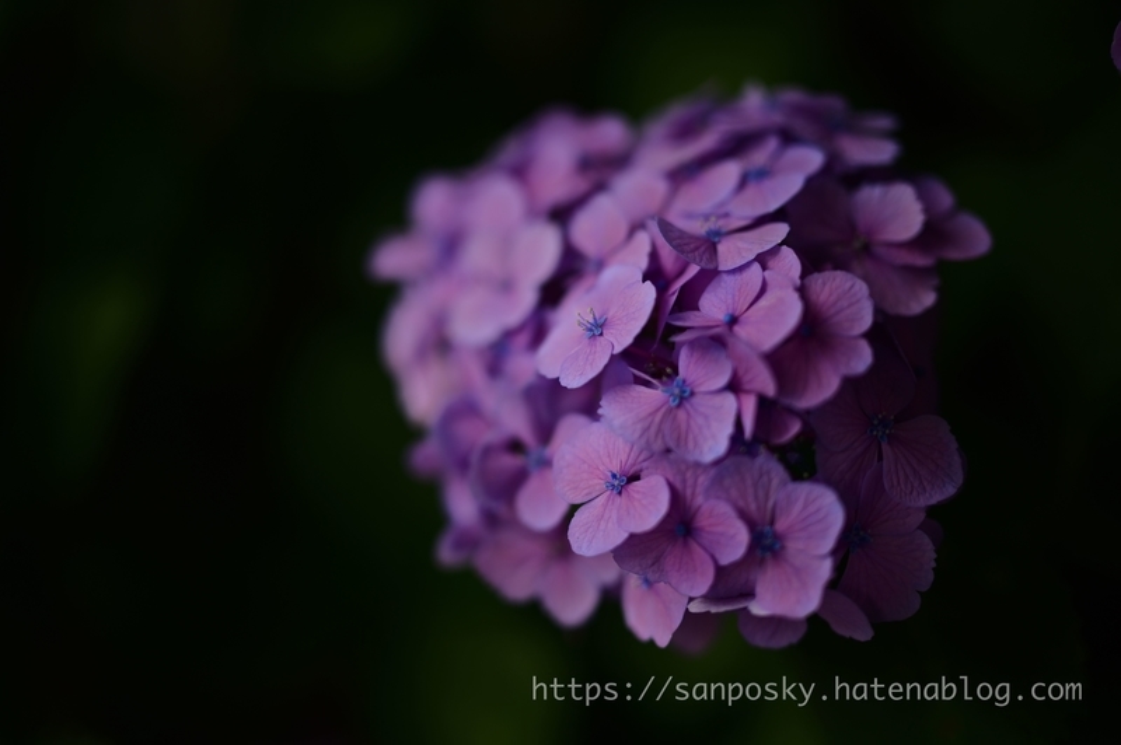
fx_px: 1556
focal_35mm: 50
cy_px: 372
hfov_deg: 39.6
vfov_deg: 26.9
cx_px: 560
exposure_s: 1/2000
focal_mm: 50
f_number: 1.2
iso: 100
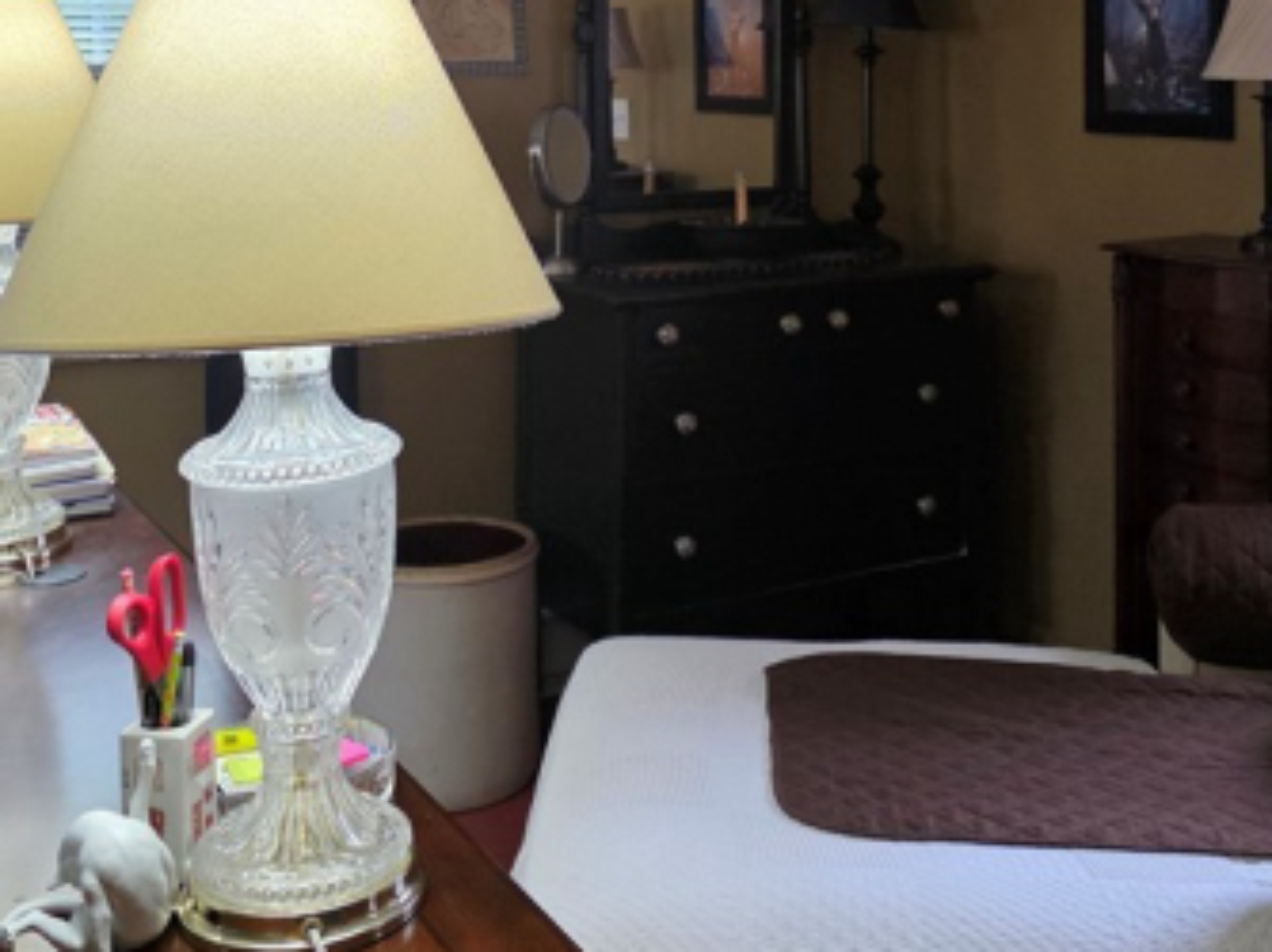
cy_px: 88
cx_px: 672
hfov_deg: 41.3
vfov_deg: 30.1
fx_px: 1689
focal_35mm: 46
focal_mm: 6.3
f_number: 1.7
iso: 400
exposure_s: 1/120
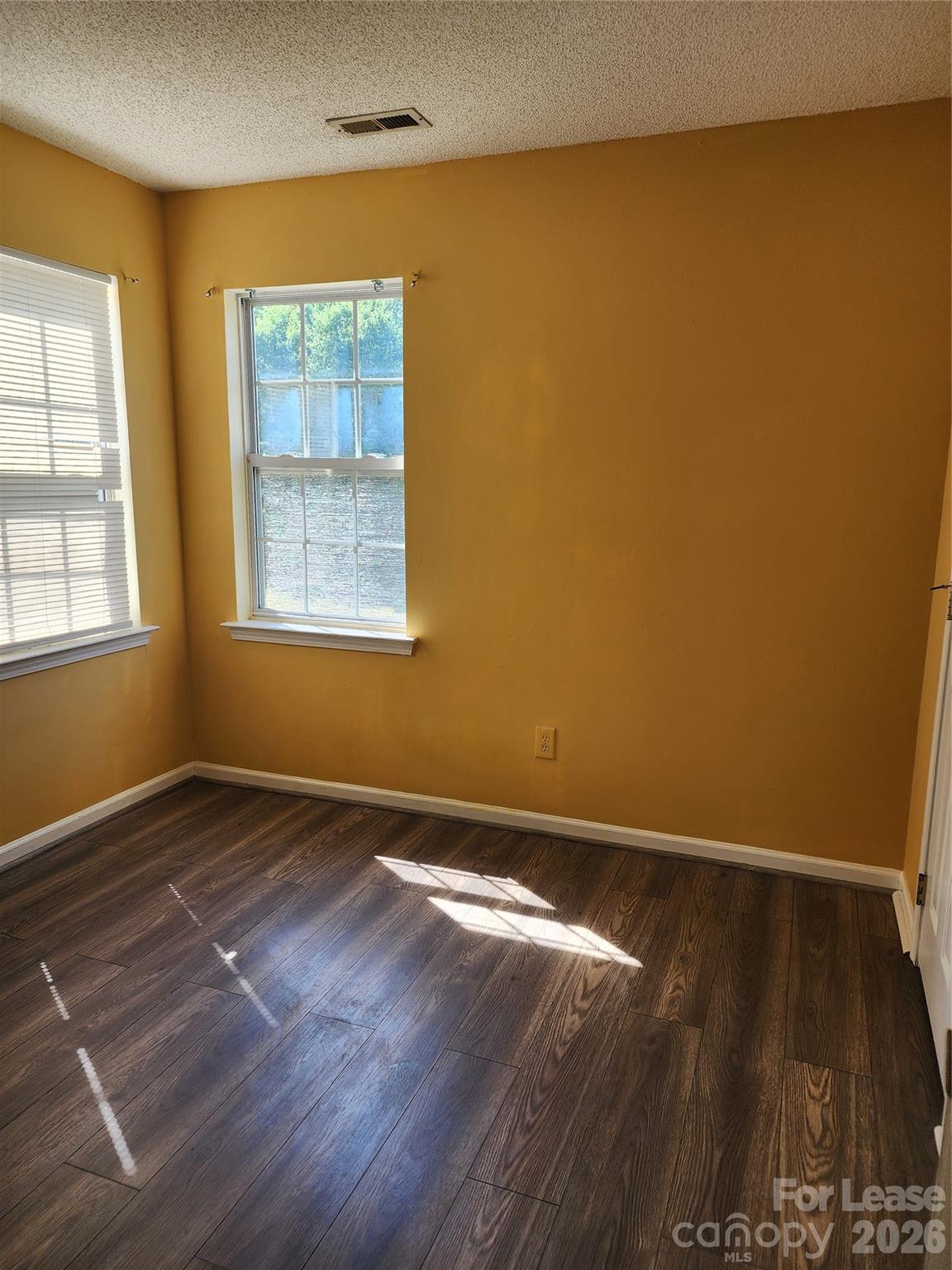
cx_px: 476
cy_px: 635
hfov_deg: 58.9
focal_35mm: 23
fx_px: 843
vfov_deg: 73.9
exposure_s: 1/180
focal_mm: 6.4
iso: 40
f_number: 1.8
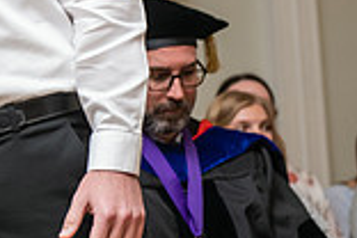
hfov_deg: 8.7
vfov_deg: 5.9
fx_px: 2291
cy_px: -65
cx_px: -204
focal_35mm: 231
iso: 1600
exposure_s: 1/200
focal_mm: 62
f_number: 4.5
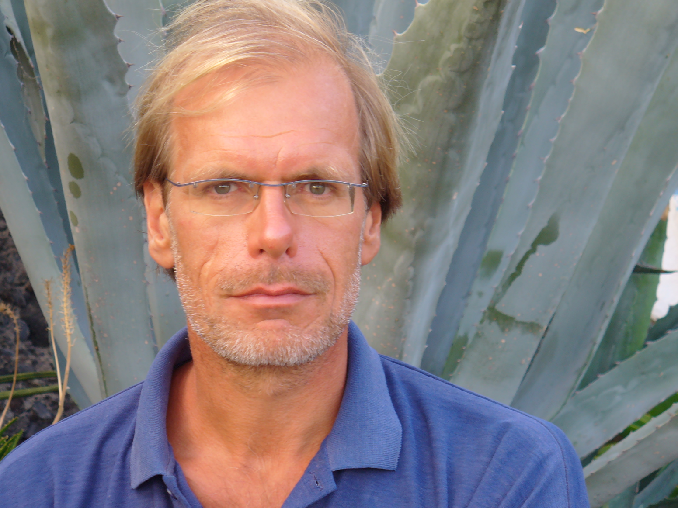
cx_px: 330
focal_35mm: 131
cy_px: 254
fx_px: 2566
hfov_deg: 15.1
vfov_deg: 11.3
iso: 64
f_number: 3.7
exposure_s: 1/60
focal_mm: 21
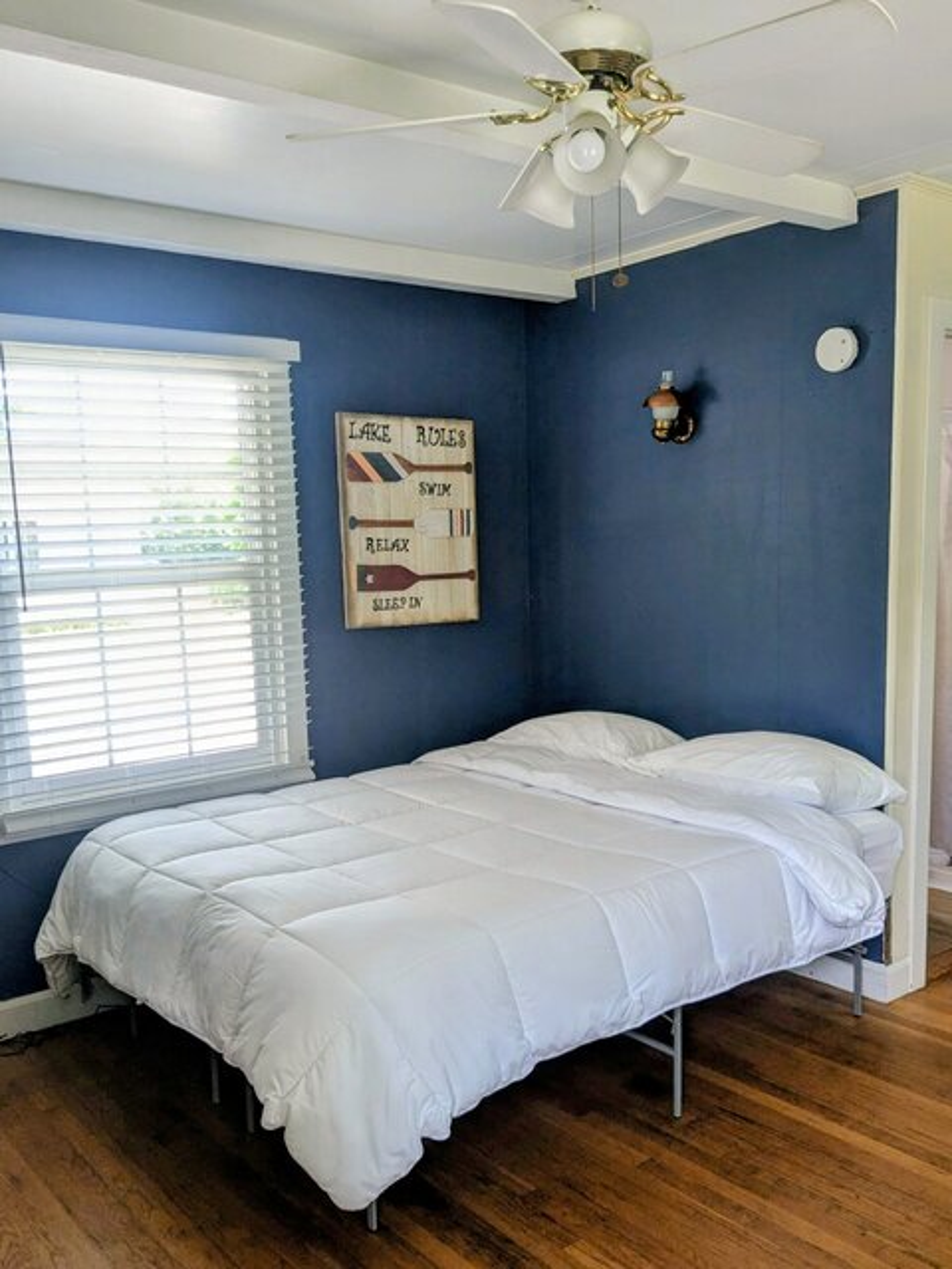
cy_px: 634
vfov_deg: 65.3
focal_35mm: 27
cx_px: 476
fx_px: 990
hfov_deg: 51.4
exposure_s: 1/120
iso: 80
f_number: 1.73
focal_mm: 4.38
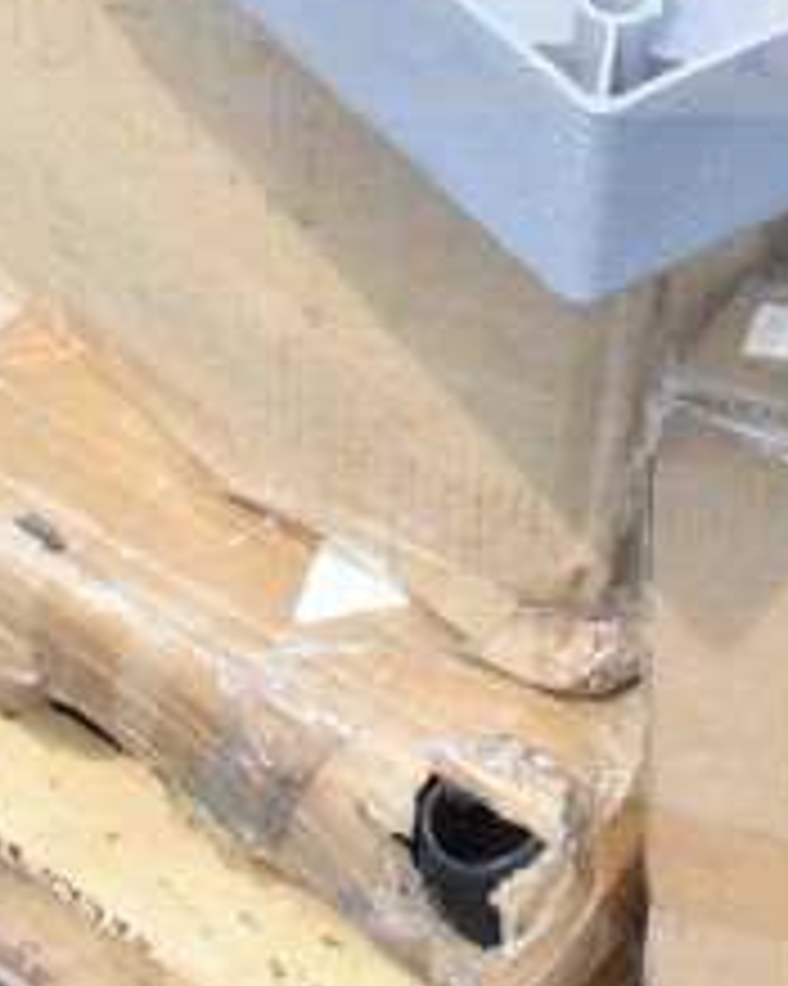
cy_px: -241
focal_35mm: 106
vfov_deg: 17.2
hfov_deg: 14.4
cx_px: 702
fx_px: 3092
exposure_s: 1/1000
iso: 6400
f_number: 16
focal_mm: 18
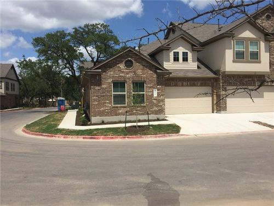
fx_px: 230
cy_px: 103
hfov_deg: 61.7
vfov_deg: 48.2
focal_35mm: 29
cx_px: 137
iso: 32
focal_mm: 4.15
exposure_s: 1/3300
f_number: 2.2
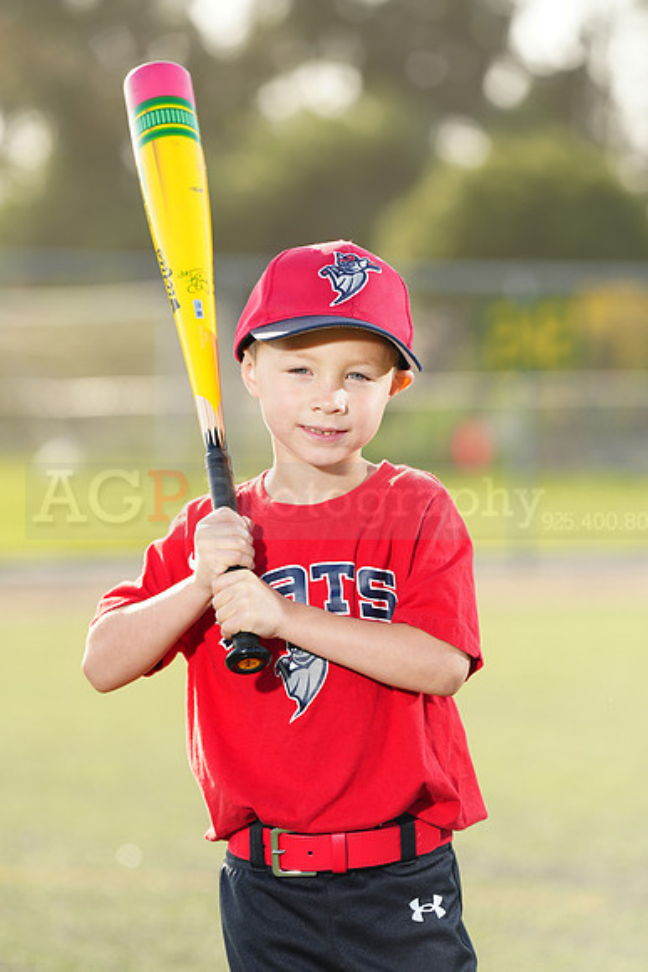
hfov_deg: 7.8
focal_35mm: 176
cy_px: 486
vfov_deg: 11.7
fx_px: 4749
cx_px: 324
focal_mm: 176
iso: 100
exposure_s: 1/250
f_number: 4.5
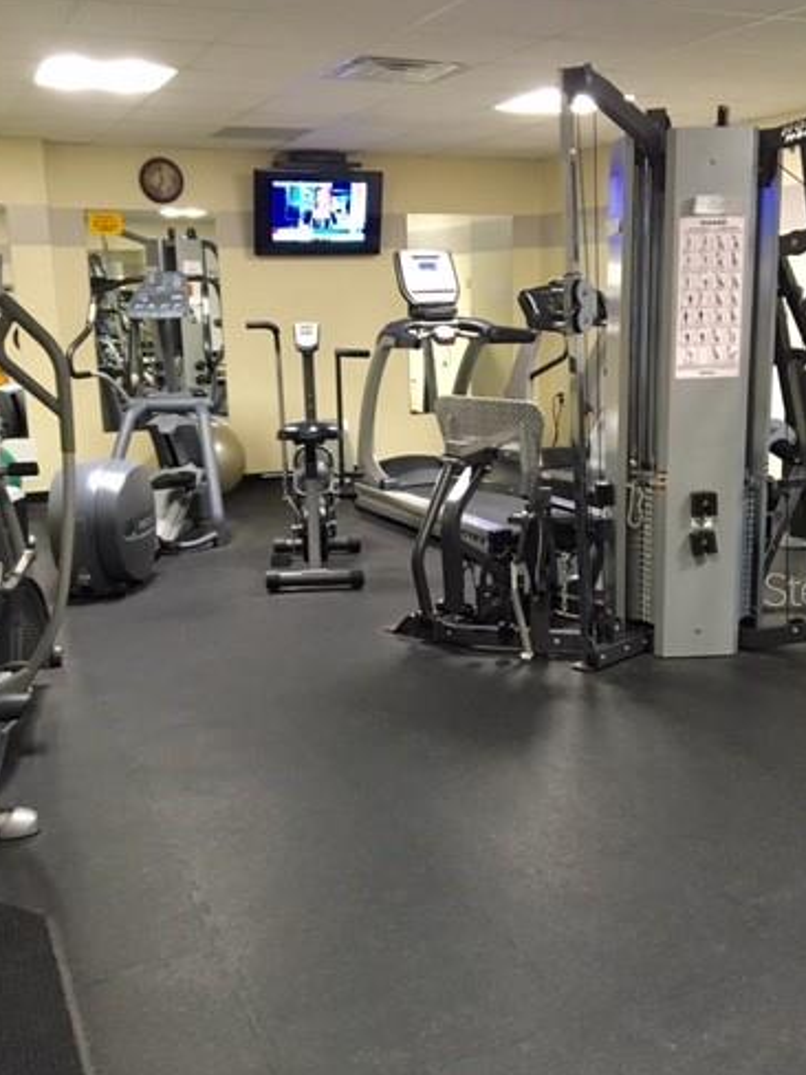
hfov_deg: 37.7
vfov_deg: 48.9
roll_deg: +0.9
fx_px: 1180
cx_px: 443
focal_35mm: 38
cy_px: 588
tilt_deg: -13.5
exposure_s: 1/17
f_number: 2.2
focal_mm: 4.15
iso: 200
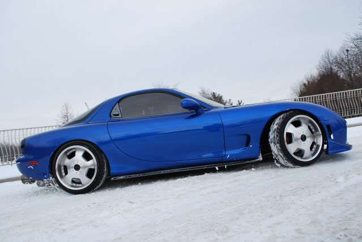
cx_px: 181
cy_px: 121
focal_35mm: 27
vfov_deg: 48.1
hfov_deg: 67.3
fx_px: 272
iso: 100
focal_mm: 18
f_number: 7.1
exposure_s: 1/200
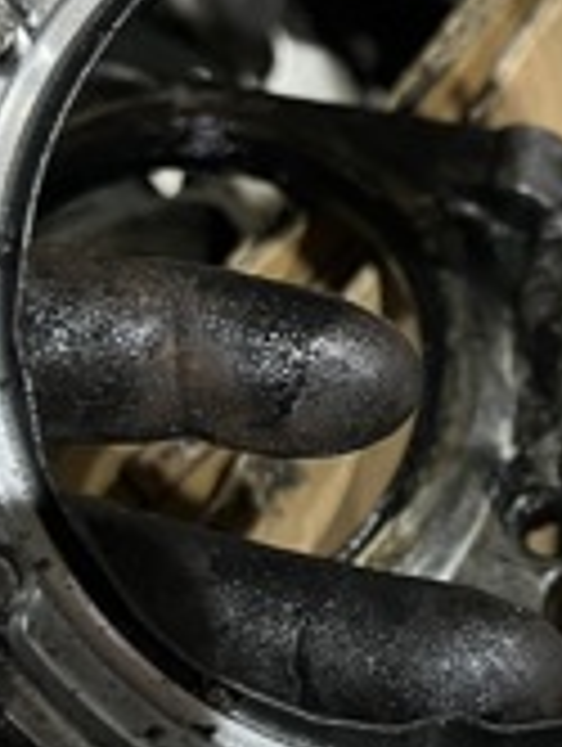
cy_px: 333
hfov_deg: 19.4
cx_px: 486
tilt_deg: -57.4
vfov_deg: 25.9
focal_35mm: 75
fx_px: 1619
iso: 500
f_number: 1.6
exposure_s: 1/33
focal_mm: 5.1
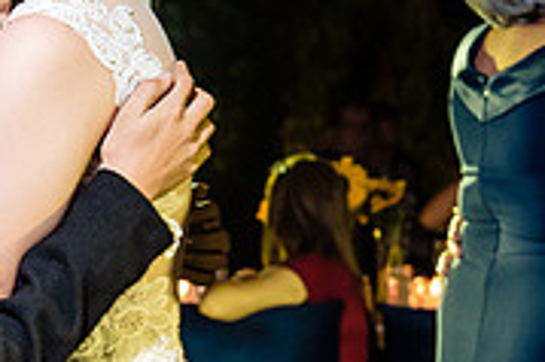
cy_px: 120
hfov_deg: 10.2
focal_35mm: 201
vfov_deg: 6.8
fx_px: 3040
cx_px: 271
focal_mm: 62
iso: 2000
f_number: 7.1
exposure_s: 1/60
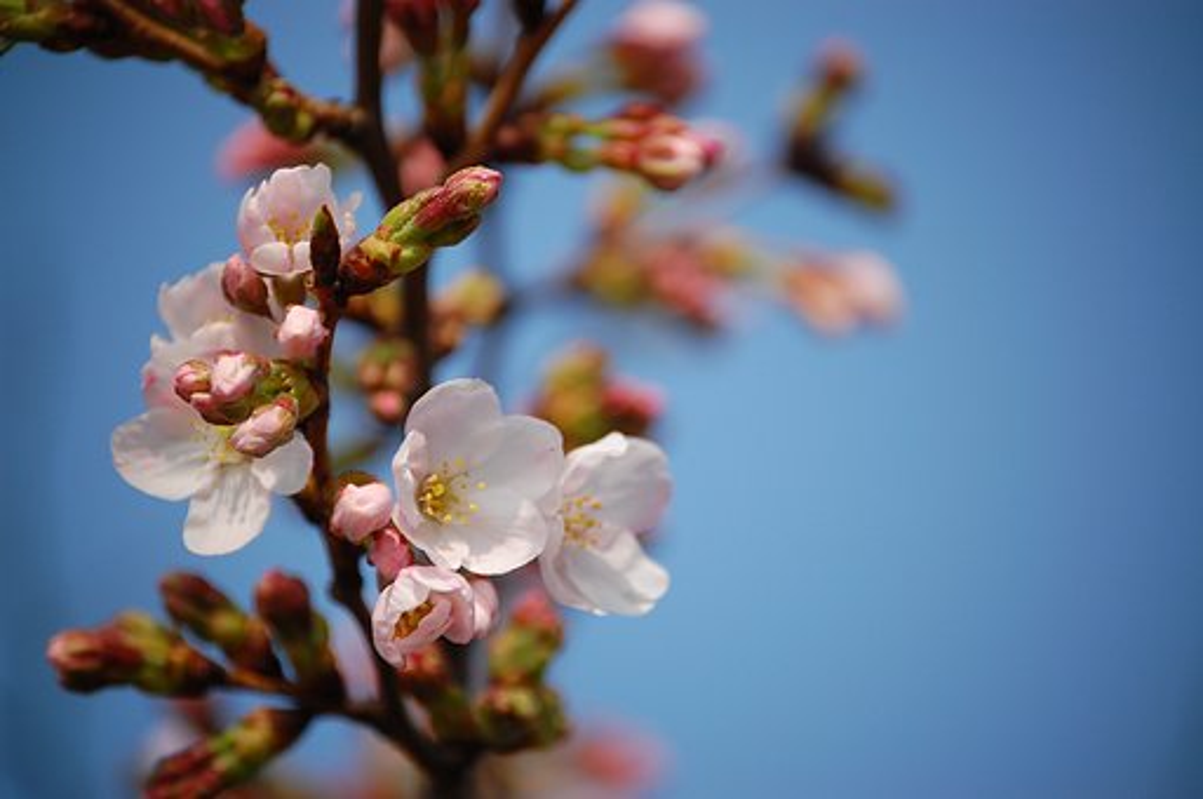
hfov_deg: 11.0
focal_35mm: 188
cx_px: 602
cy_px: 400
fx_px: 6258
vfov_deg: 7.3
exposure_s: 1/1250
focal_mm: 125
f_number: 5
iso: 200
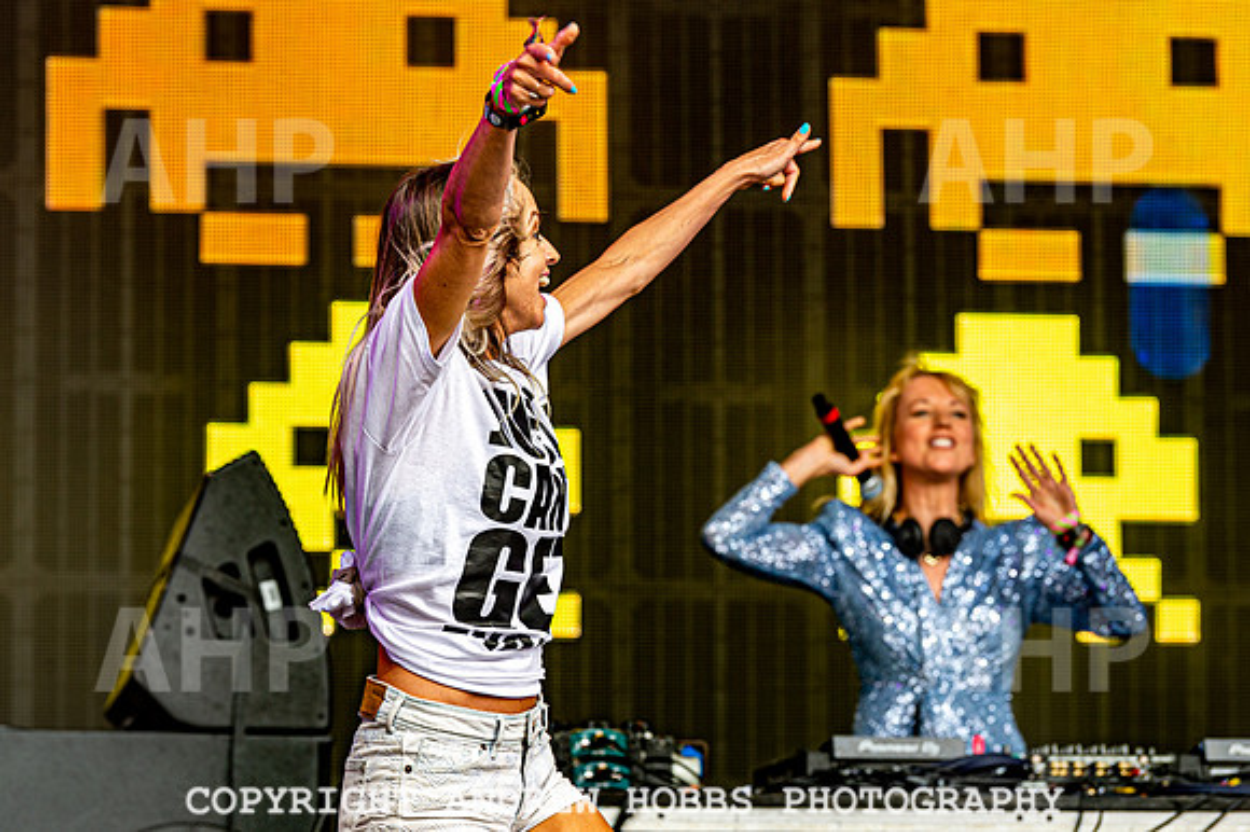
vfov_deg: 8.9
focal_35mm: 154
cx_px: 587
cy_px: 391
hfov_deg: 13.4
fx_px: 5337
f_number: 5.6
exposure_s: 1/400
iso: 200
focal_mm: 135
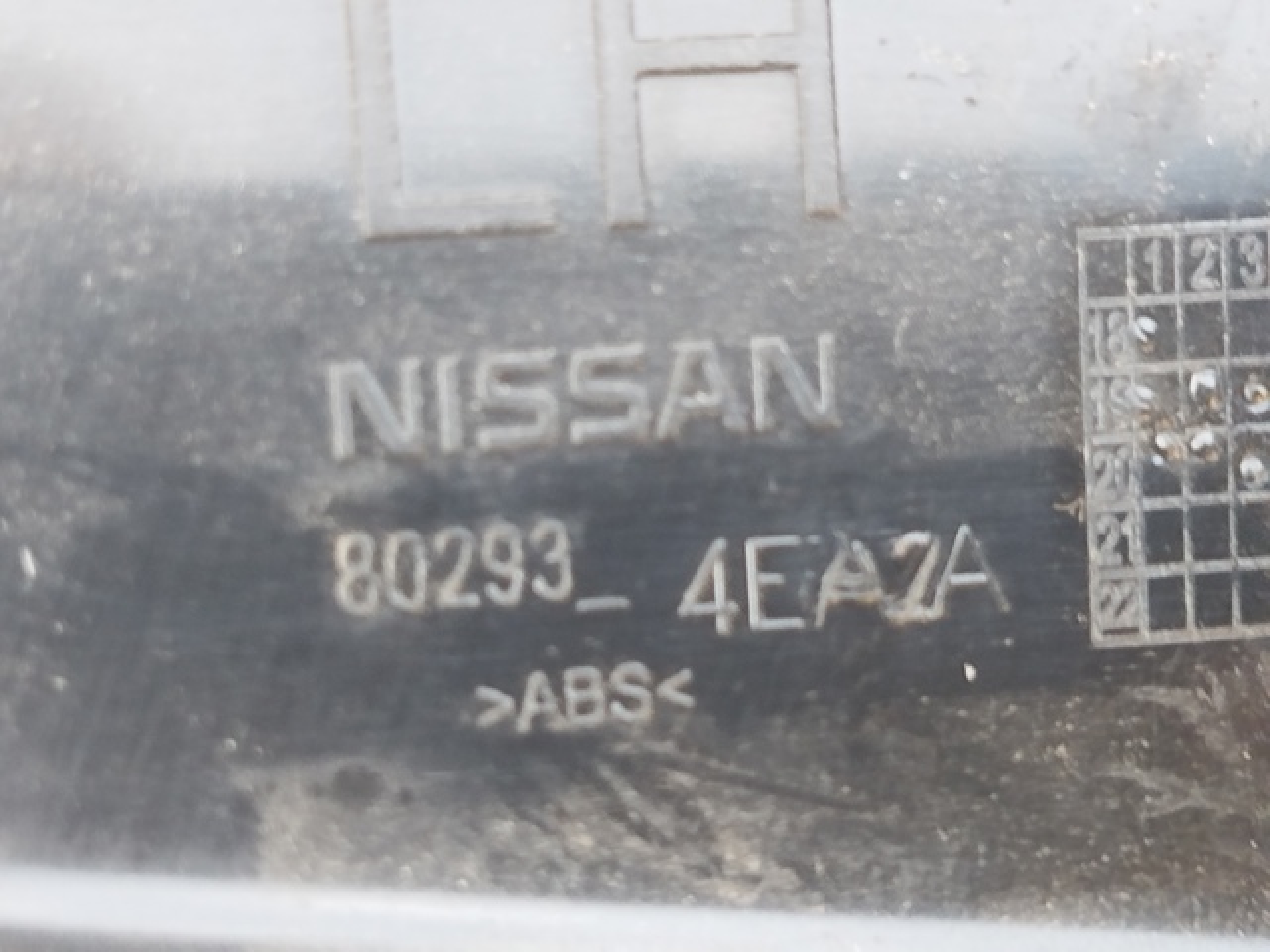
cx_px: 635
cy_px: 476
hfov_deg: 27.0
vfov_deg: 20.4
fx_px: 2642
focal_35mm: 72
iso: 250
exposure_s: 1/33
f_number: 1.7
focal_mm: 5.31
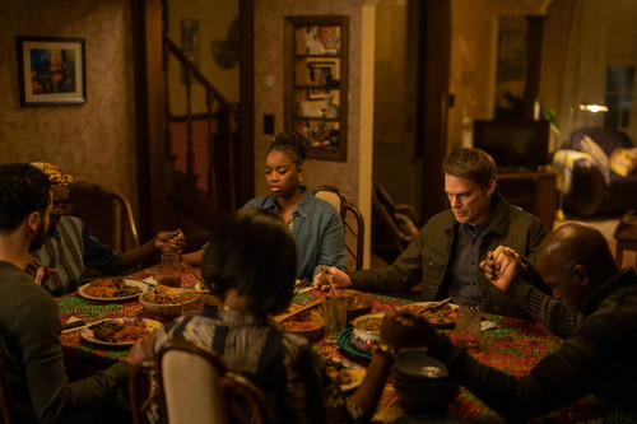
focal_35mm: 50
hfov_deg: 39.6
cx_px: 318
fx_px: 884
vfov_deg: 27.0
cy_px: 212
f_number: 1.4
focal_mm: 50
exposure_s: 1/200
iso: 1000
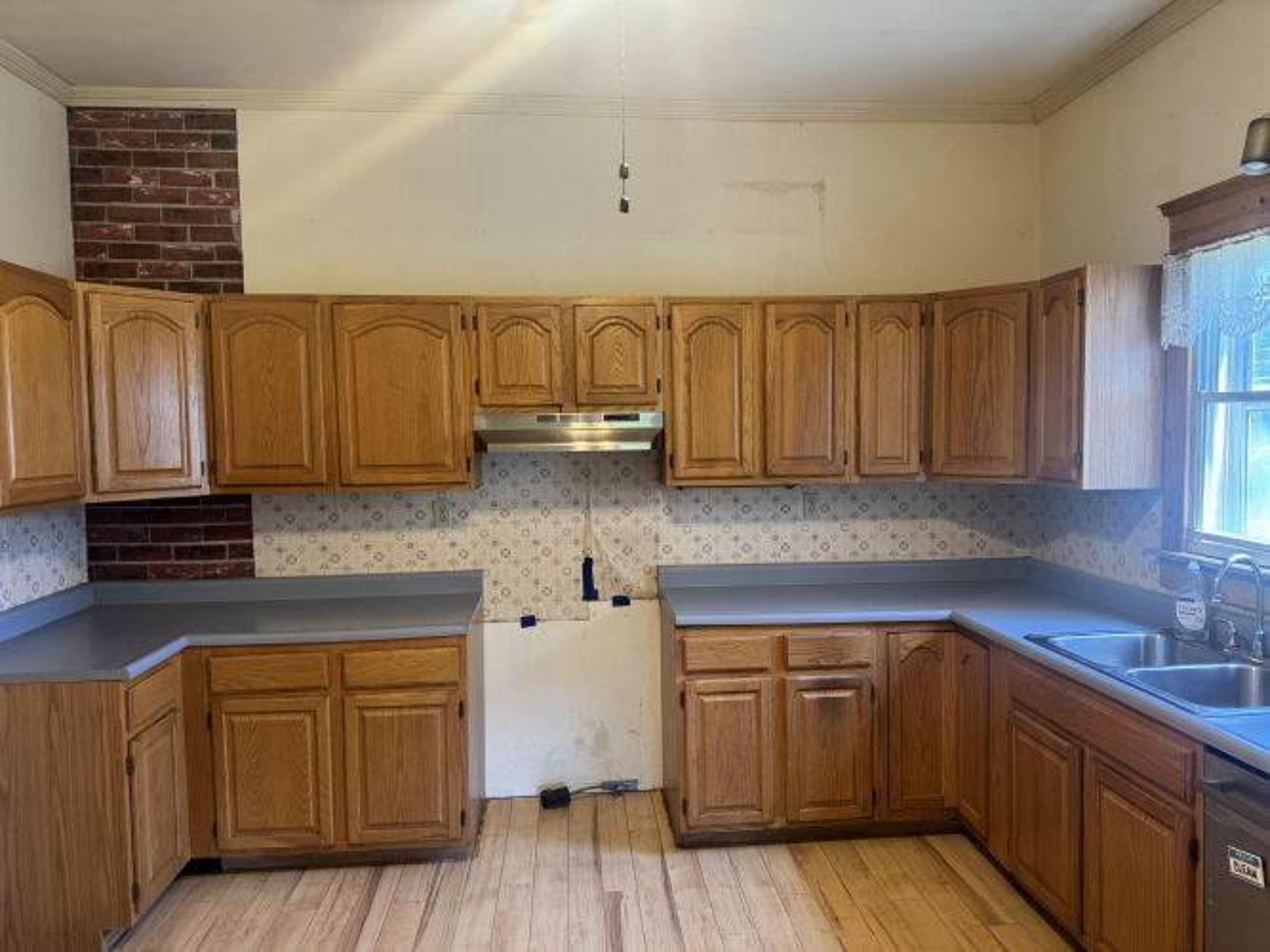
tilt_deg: -3.6
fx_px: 880
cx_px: 635
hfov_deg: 71.6
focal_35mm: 24
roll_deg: +2.1
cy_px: 476
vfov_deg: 56.8
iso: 200
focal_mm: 6.76
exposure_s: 1/60
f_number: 1.78
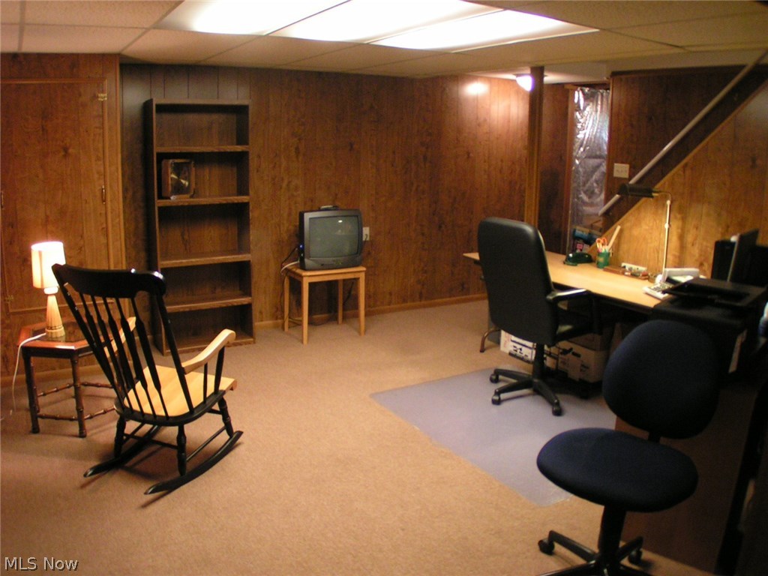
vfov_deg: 37.7
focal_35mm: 38
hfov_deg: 49.0
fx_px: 843
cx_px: 384
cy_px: 288
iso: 200
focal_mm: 5.8
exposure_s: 1/13
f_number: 2.8
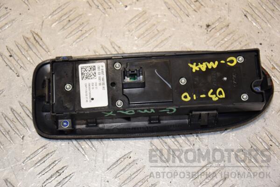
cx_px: 140
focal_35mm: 99
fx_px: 770
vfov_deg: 13.8
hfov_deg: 20.6
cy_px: 94
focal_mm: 66
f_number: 5.6
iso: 320
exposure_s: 1/125
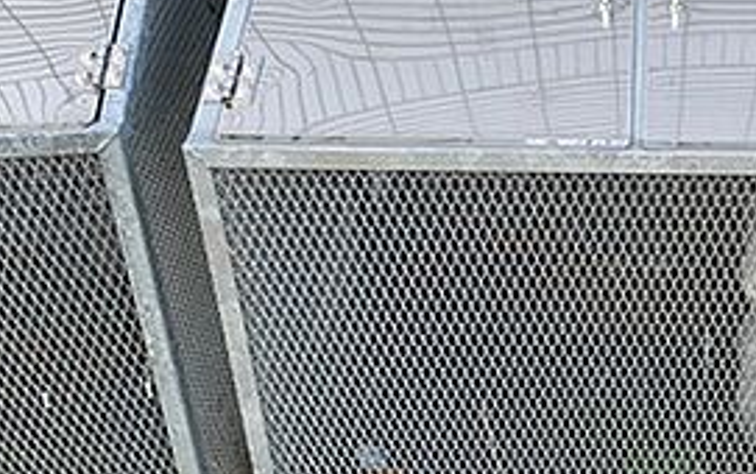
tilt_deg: -31.2
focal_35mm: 65
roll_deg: +0.7
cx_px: 670
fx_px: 1341
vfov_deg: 20.1
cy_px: 223
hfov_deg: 30.2
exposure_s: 1/217
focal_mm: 4.25
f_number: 1.8
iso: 25
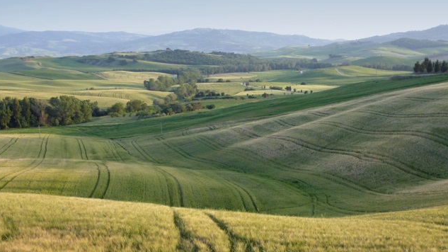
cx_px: 223
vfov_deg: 22.2
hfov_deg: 38.5
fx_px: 641
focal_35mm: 54
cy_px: 150
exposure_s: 1/60
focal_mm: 8.7
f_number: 4.1
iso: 100
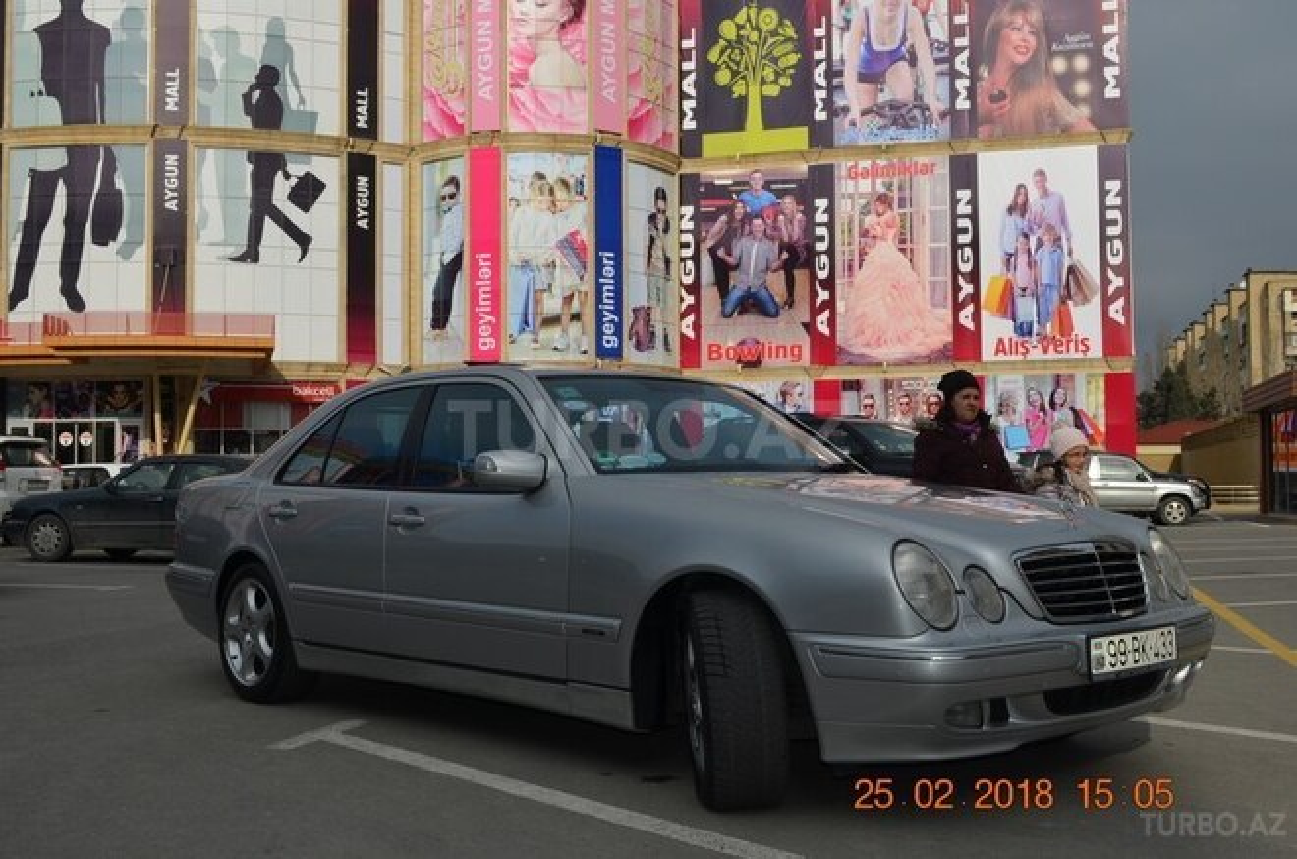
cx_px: 648
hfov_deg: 49.6
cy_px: 430
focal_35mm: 39
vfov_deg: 34.1
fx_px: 1402
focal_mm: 26
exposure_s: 1/200
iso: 100
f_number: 11
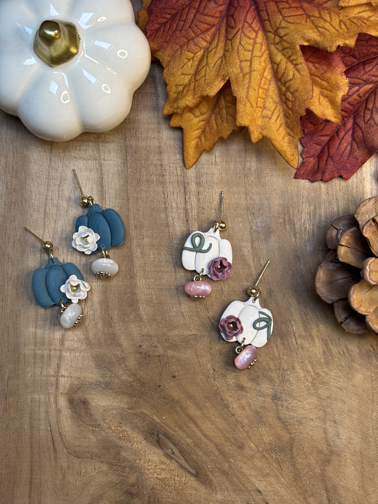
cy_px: 252
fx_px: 757
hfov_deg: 28.0
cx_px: 189
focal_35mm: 52
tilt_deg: -89.4
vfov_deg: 36.8
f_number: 1.6
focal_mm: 5.96
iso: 64
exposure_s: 1/60
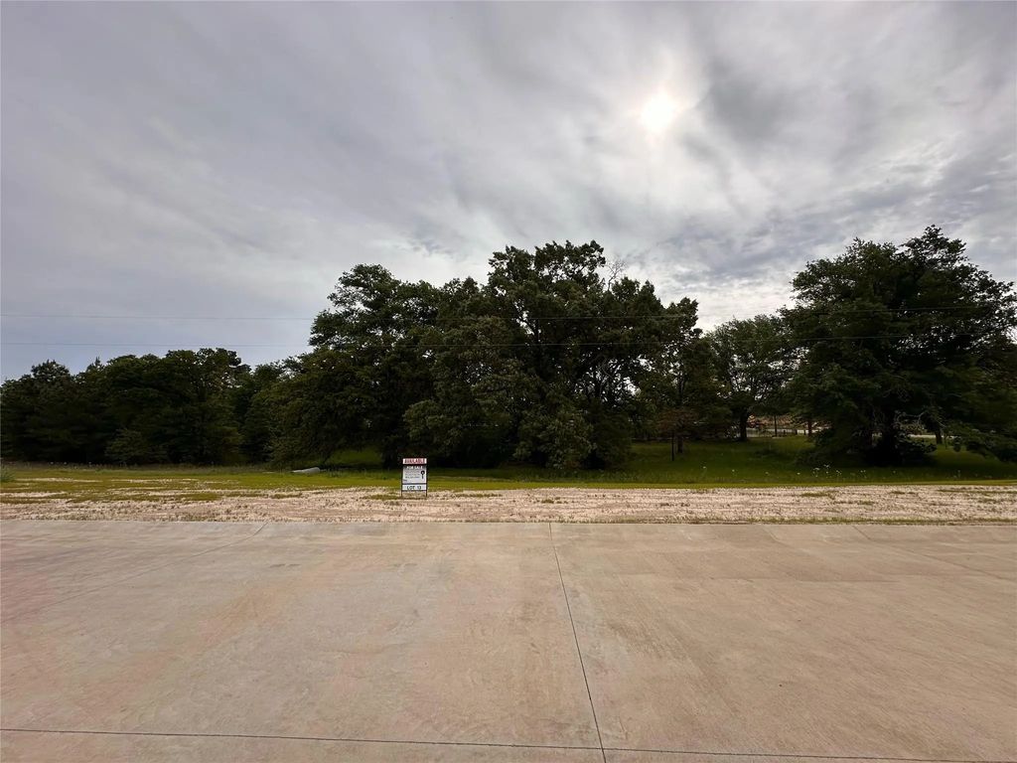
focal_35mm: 14
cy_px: 382
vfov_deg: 85.7
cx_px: 508
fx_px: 411
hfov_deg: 102.1
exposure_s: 1/2257
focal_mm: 2.22
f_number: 2.2
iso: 50
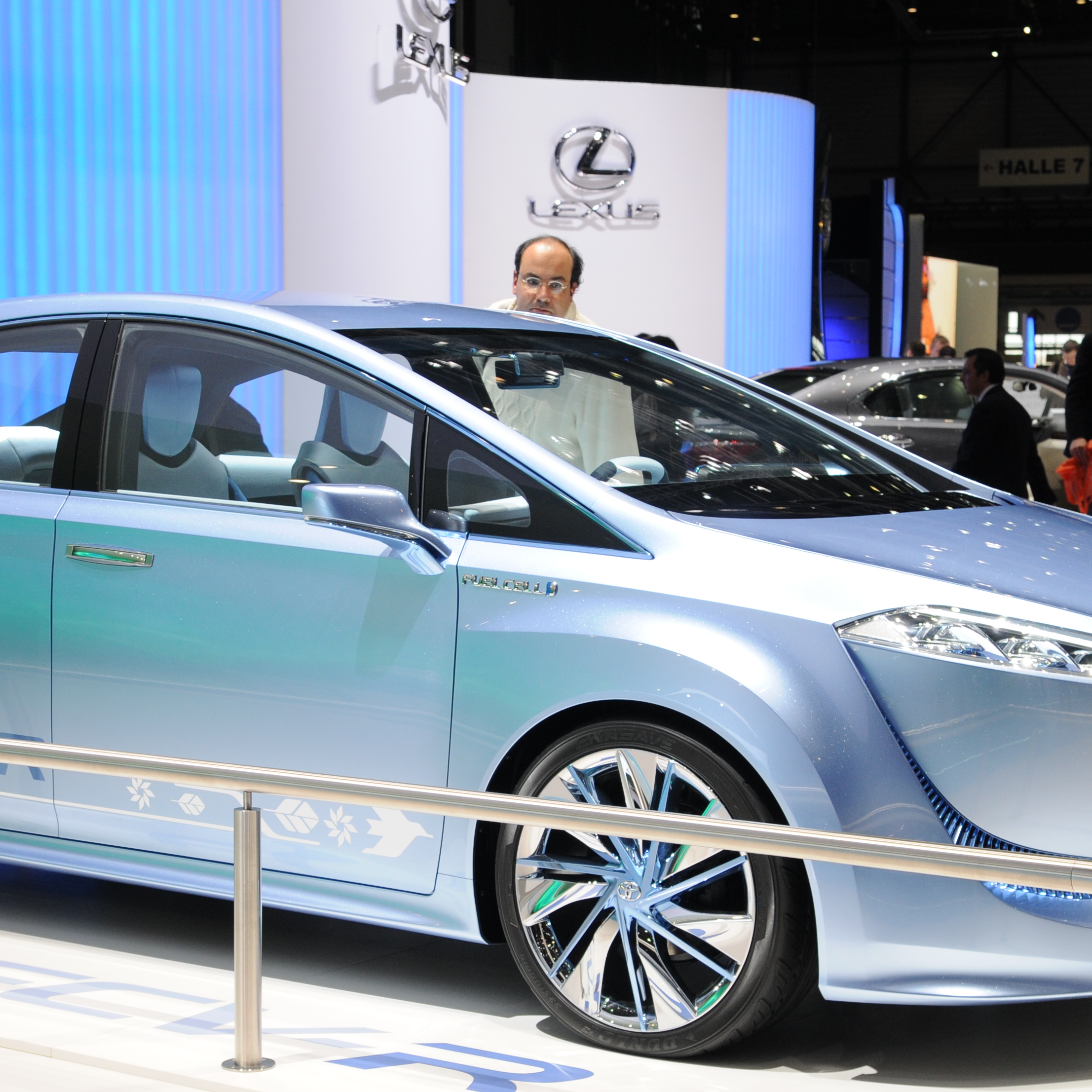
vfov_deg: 23.3
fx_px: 2641
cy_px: 639
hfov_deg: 23.3
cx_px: 480
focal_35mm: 74
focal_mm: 30
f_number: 6.7
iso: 400
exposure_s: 1/180
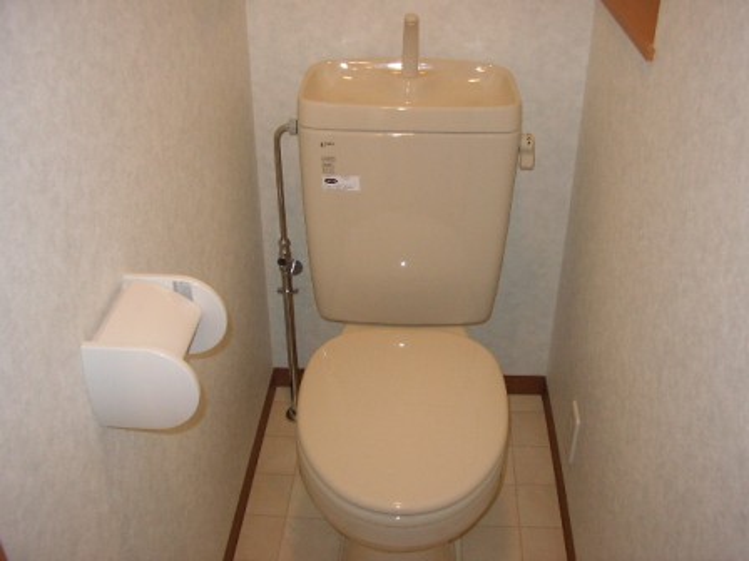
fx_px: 822
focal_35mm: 38
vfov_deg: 37.7
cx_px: 374
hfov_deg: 49.0
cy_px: 280
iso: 100
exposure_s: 1/30
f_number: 2.9
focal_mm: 5.8
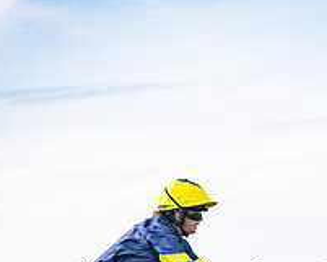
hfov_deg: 8.4
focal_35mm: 227
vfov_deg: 6.8
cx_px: 410
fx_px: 2198
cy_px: 313
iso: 400
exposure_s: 1/3200
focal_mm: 70
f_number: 5
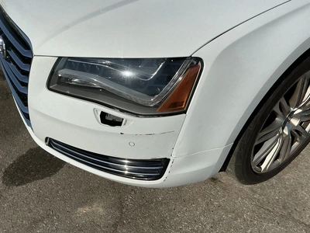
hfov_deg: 63.4
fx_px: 251
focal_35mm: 28
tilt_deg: -37.9
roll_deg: -0.8
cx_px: 155
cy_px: 116
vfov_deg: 49.7
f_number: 1.8
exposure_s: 1/5814
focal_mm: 3
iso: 25
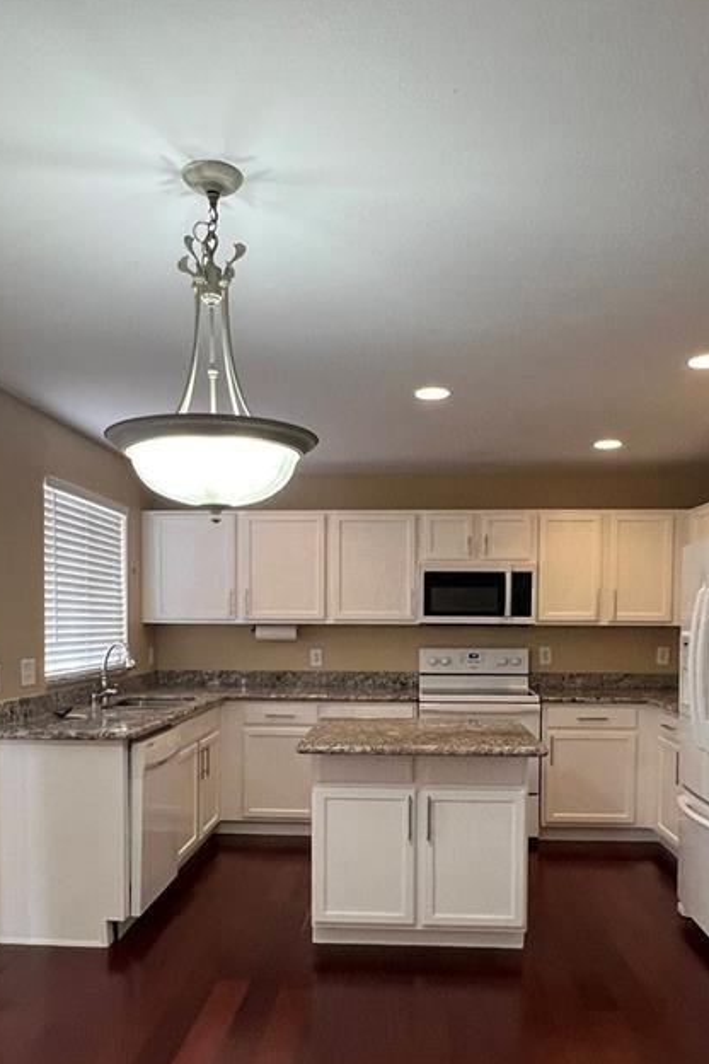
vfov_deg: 68.4
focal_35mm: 26
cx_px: 361
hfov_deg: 49.6
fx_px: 768
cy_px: 656
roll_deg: +1.5
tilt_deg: -3.3
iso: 250
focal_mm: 1.57
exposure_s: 1/120
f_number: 1.8
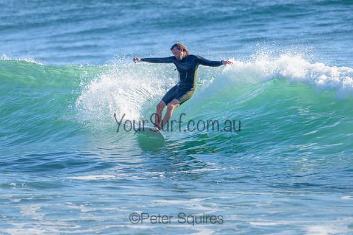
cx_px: 149
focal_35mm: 613
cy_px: 100
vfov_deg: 2.2
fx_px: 6012
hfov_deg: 3.4
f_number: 5.6
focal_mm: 500
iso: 320
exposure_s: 1/2000
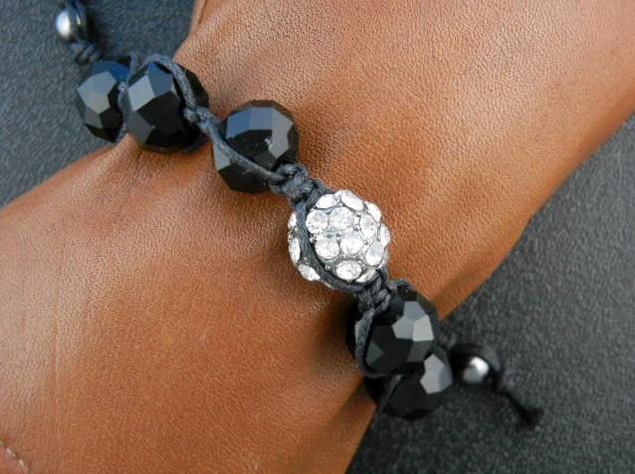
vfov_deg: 24.7
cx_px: 318
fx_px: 1080
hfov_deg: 32.8
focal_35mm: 59
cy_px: 237
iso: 200
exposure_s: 1/2.1
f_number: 4
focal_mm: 10.6
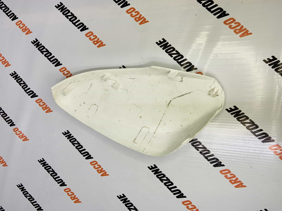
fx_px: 212
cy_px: 106
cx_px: 141
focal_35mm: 26
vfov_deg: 53.1
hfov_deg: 67.3
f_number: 1.8
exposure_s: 1/100
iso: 64
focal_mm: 4.25
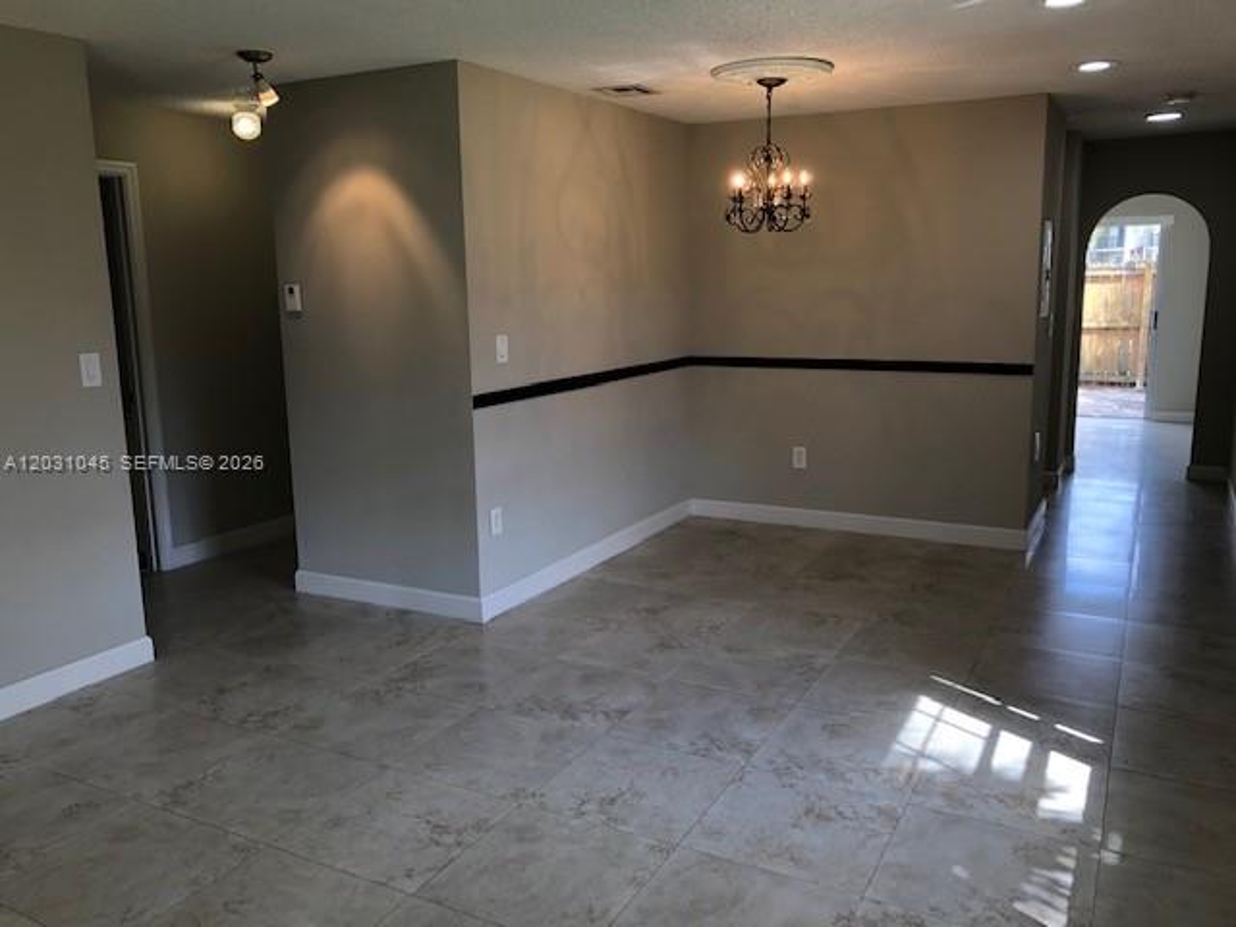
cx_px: 618
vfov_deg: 49.7
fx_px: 1000
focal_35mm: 28
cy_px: 464
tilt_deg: -11.1
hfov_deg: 63.4
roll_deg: +0.3
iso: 50
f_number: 1.8
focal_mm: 3.99
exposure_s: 1/120
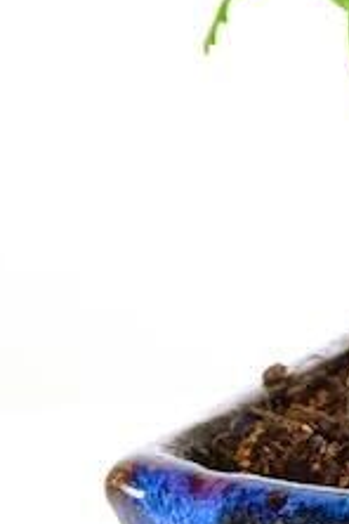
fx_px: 8870
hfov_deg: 2.2
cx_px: 861
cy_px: -295
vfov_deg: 3.4
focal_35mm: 610
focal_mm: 70.5
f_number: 13
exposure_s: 1/13
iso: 2500
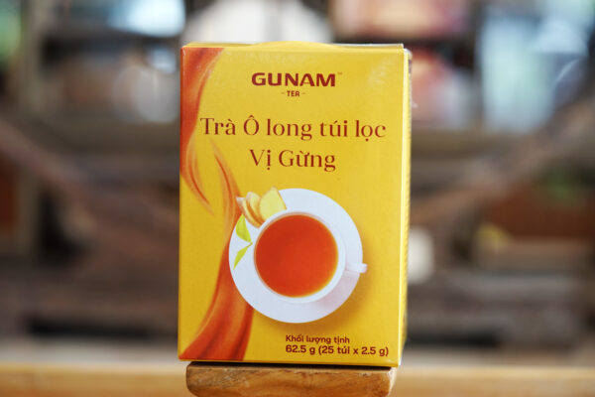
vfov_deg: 15.2
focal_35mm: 90
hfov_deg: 22.6
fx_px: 1487
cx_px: 298
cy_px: 198
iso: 400
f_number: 3.5
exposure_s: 1/100
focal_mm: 90
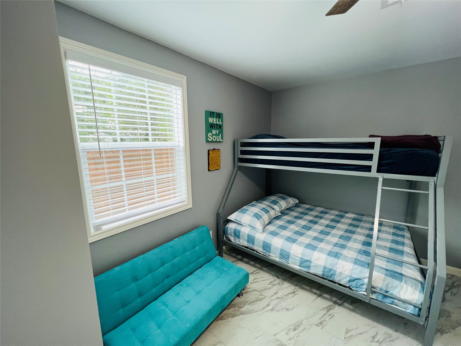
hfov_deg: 106.2
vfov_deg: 89.9
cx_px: 230
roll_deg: +1.1
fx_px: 173
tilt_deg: -10.3
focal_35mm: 13
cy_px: 173
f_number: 1.8
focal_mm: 1.57
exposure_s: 1/99
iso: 200
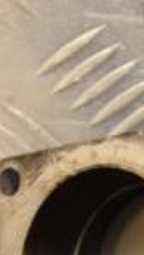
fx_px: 2166
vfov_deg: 6.7
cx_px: 283
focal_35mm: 320
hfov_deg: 3.8
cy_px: 330
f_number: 7.1
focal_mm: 50
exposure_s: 1/200
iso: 800
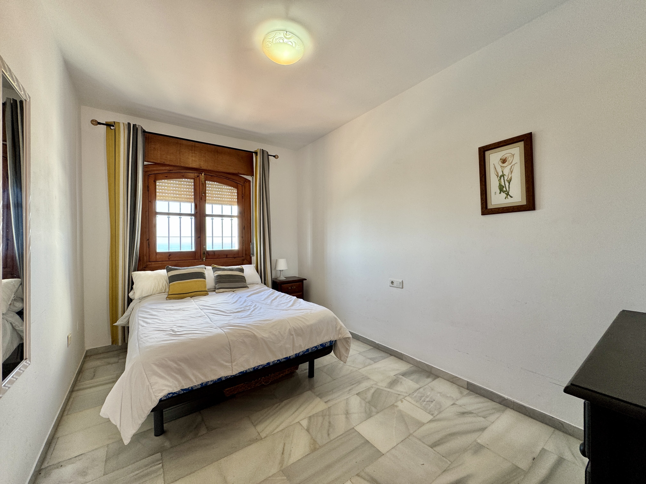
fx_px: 261
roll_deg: +0.4
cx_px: 323
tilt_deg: -0.9
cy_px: 242
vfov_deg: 85.7
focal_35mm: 14
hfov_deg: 102.1
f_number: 2.2
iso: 80
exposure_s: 1/99
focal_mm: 2.22
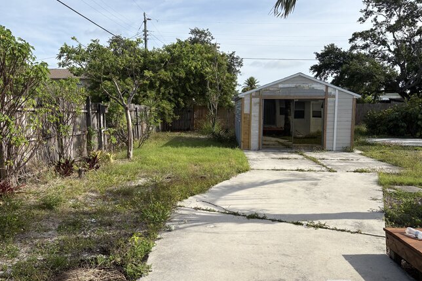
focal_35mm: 28
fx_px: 328
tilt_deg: -5.6
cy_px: 142
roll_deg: +0.1
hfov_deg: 65.5
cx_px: 213
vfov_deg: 46.4
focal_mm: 5.96
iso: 50
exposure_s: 1/3125
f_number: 1.6
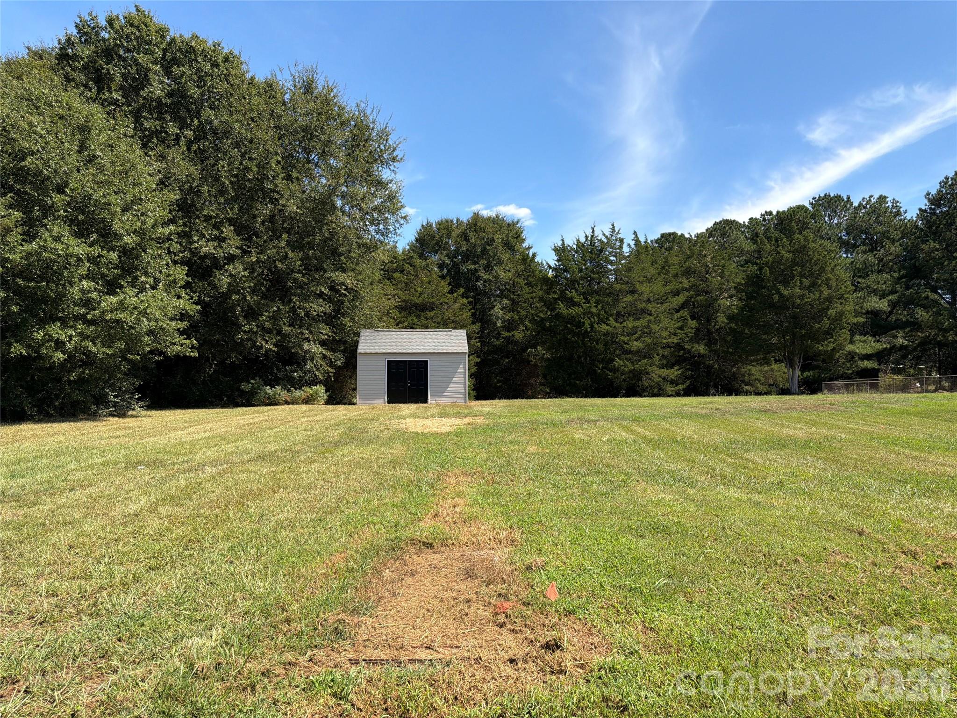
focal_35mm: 24
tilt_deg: +0.2
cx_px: 478
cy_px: 359
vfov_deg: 56.8
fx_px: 664
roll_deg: +0.9
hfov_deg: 71.6
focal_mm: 6.76
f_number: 1.78
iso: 80
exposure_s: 1/5319
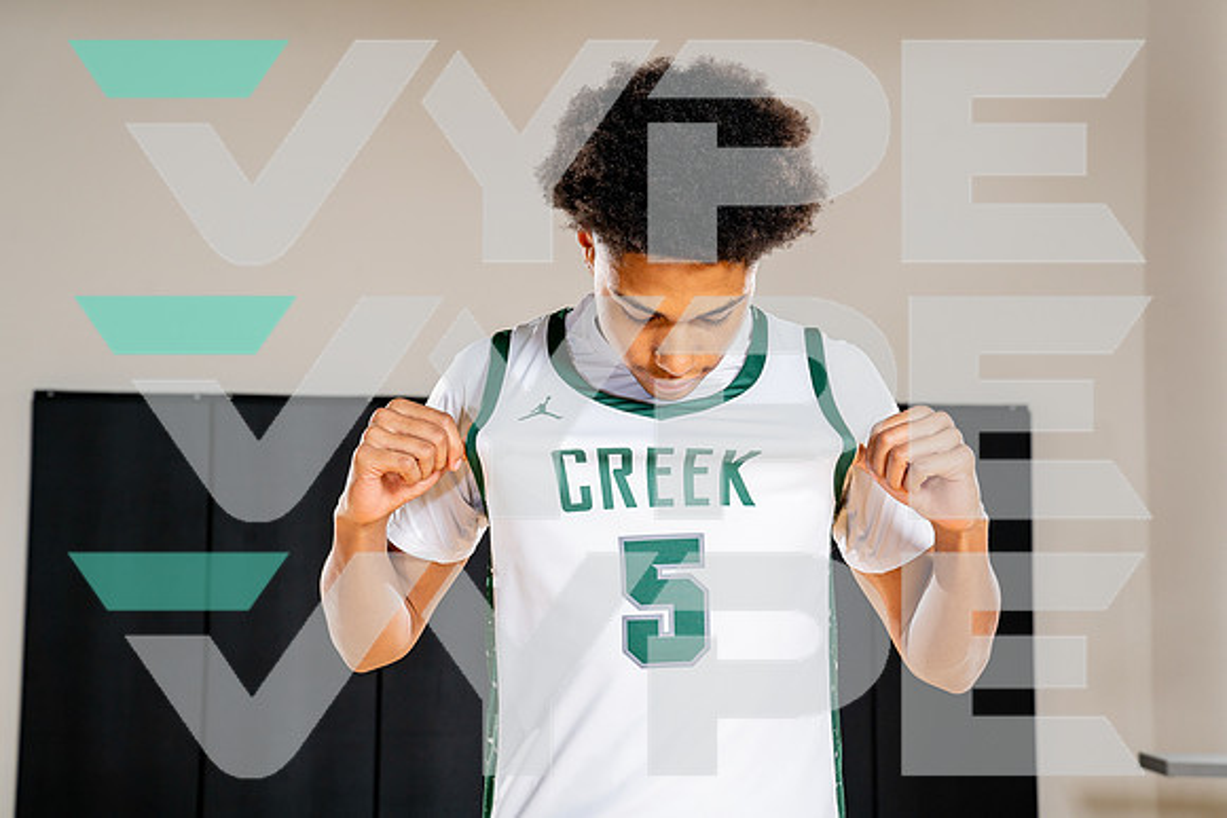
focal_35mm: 70
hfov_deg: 28.8
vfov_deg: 19.5
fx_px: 2386
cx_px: 614
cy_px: 409
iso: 250
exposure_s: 1/250
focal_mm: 70
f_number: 7.1
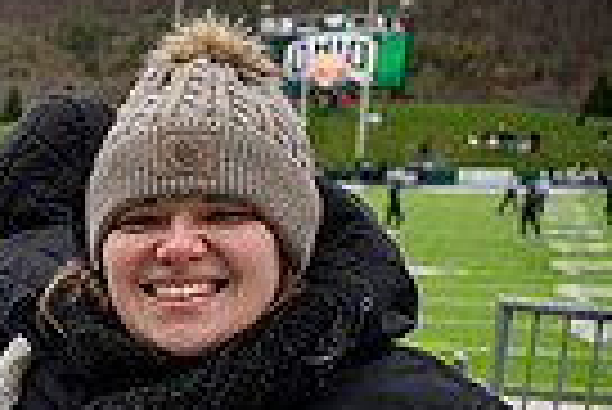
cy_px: 480
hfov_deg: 16.0
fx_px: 1736
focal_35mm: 102
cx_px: -585
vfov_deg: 13.1
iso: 160
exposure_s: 1/500
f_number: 2.8
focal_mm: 24
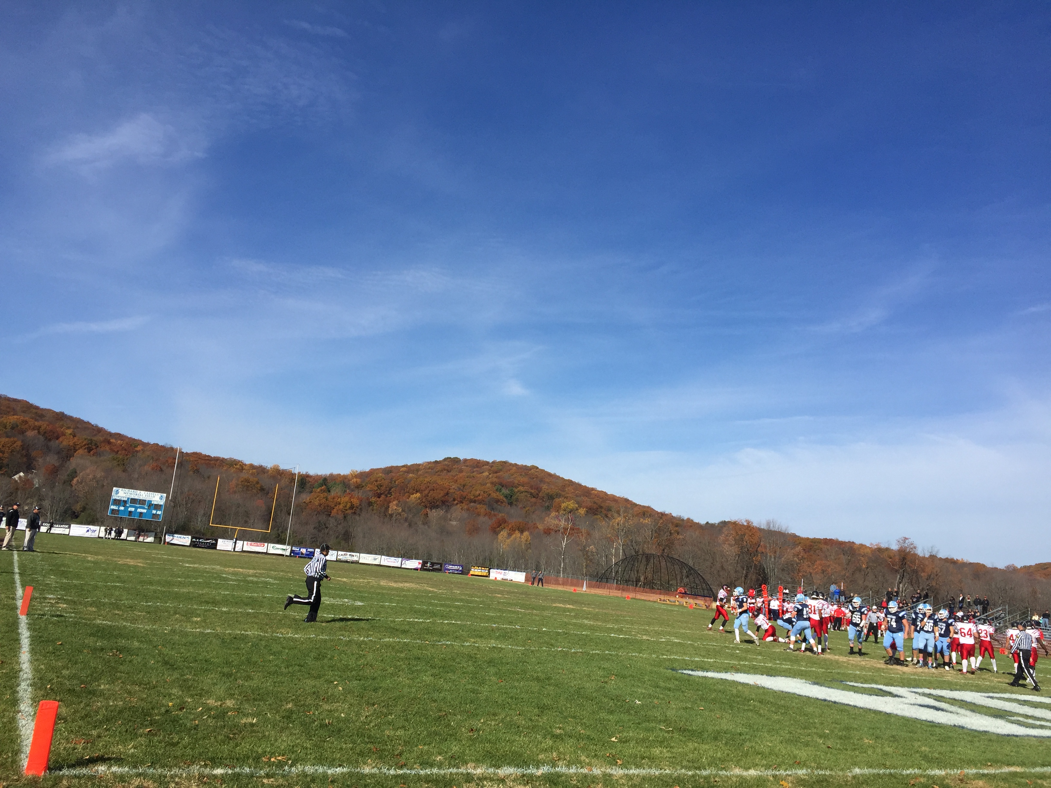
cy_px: 394
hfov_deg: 61.7
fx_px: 880
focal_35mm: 29
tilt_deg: +10.5
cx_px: 526
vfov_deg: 48.2
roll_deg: -6.8
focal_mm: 4.15
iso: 32
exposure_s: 1/3049
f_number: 2.2
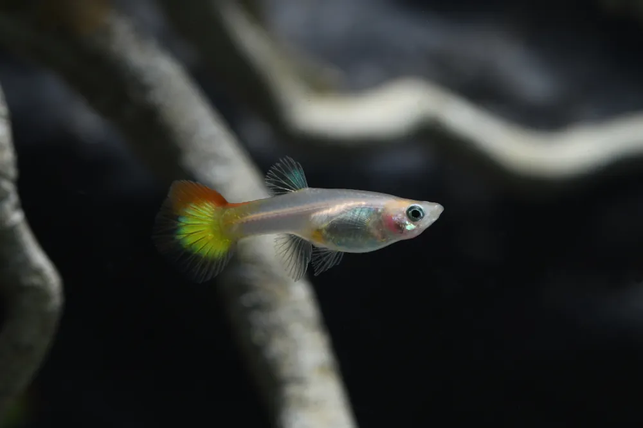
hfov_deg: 13.0
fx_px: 2812
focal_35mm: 158
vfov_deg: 8.7
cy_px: 214
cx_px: 322
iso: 100
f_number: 10
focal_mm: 105
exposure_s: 1/250
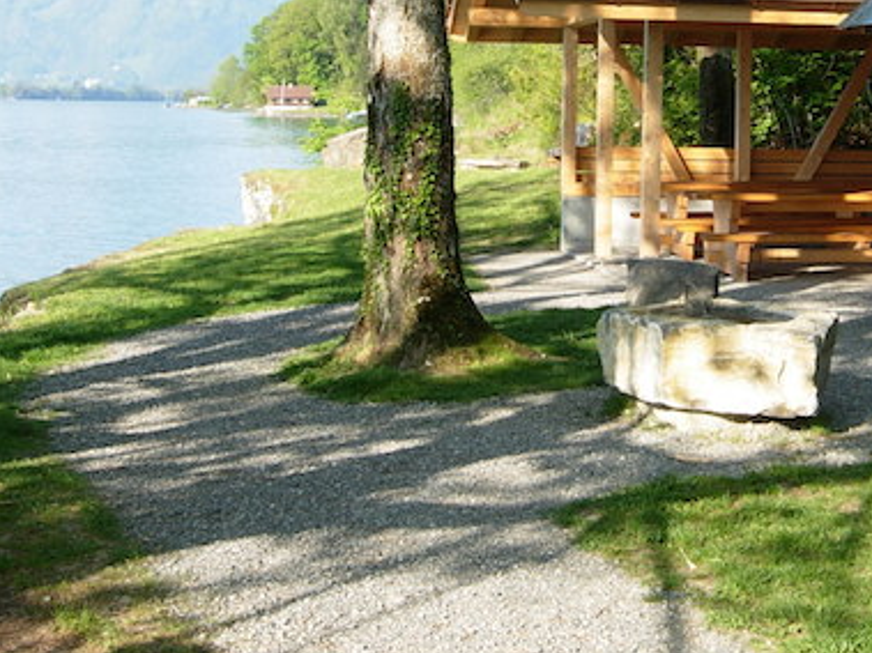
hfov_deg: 25.6
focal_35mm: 76
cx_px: 566
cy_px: 136
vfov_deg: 19.2
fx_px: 1914
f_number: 4.3
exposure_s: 1/152
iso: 50
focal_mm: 7.5
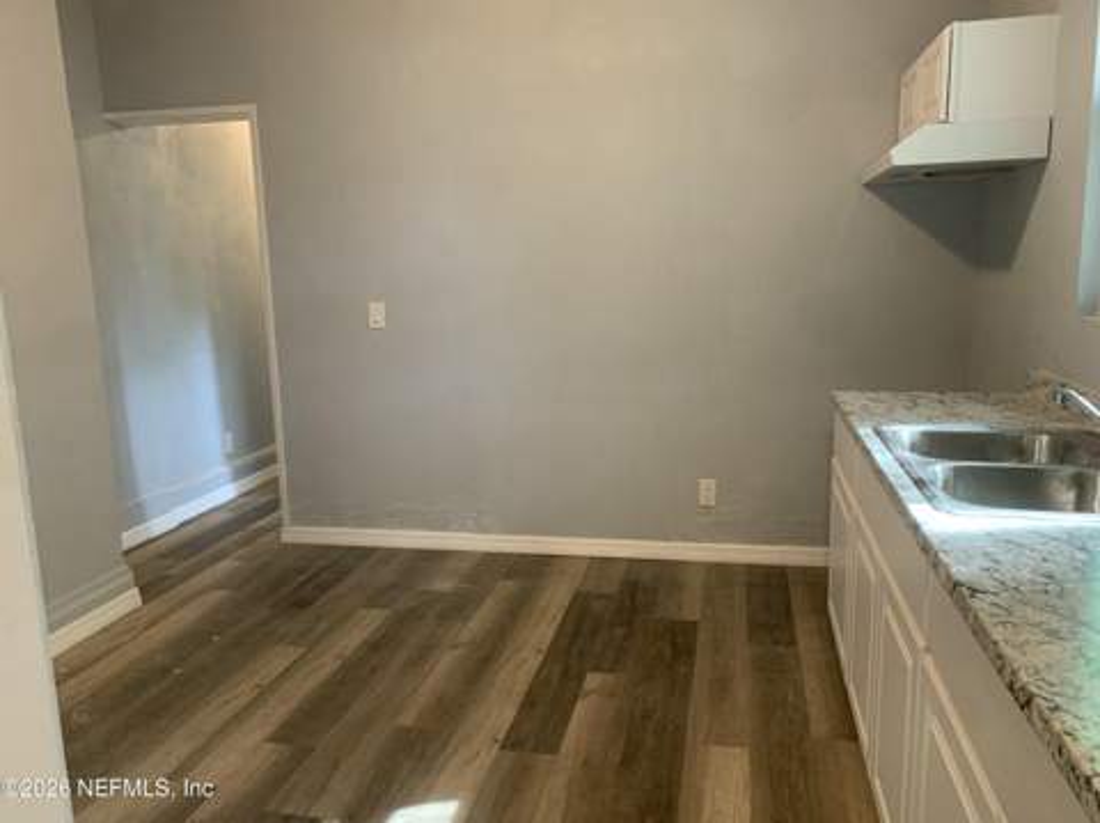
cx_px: 550
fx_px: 825
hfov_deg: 67.4
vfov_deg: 53.0
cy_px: 412
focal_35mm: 26
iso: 250
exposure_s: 1/60
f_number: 1.8
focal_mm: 4.25
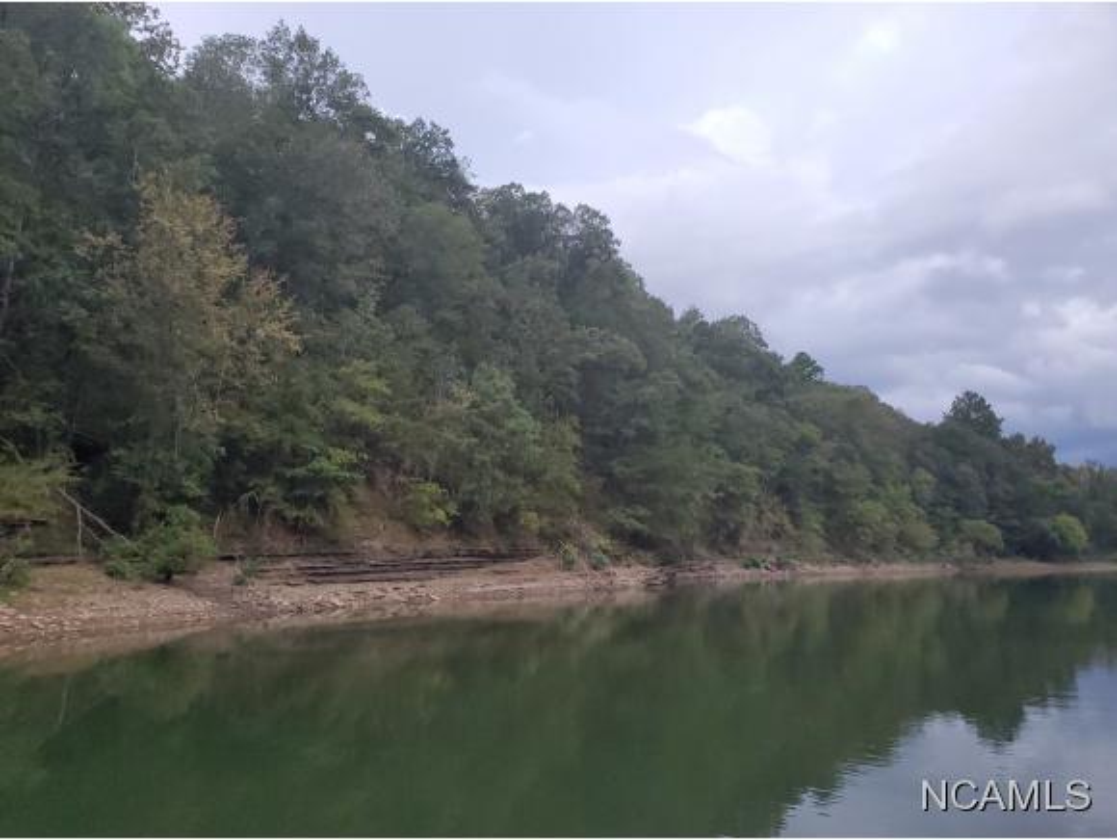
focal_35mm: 26
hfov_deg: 67.3
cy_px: 420
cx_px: 558
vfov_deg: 53.1
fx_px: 840
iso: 320
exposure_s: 1/120
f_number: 2.4
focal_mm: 4.3
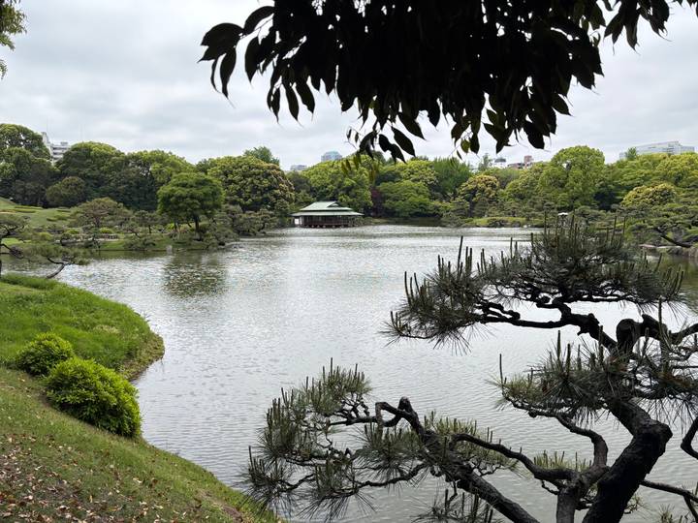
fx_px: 524
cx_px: 349
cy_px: 262
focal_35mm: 26
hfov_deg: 67.3
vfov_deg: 53.1
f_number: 1.6
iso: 50
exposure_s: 1/3448
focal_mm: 5.96
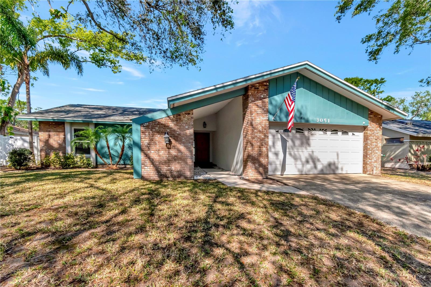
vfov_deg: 77.3
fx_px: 180
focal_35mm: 15
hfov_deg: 100.4
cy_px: 144
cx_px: 216
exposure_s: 1/1600
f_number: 7.1
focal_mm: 10
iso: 500
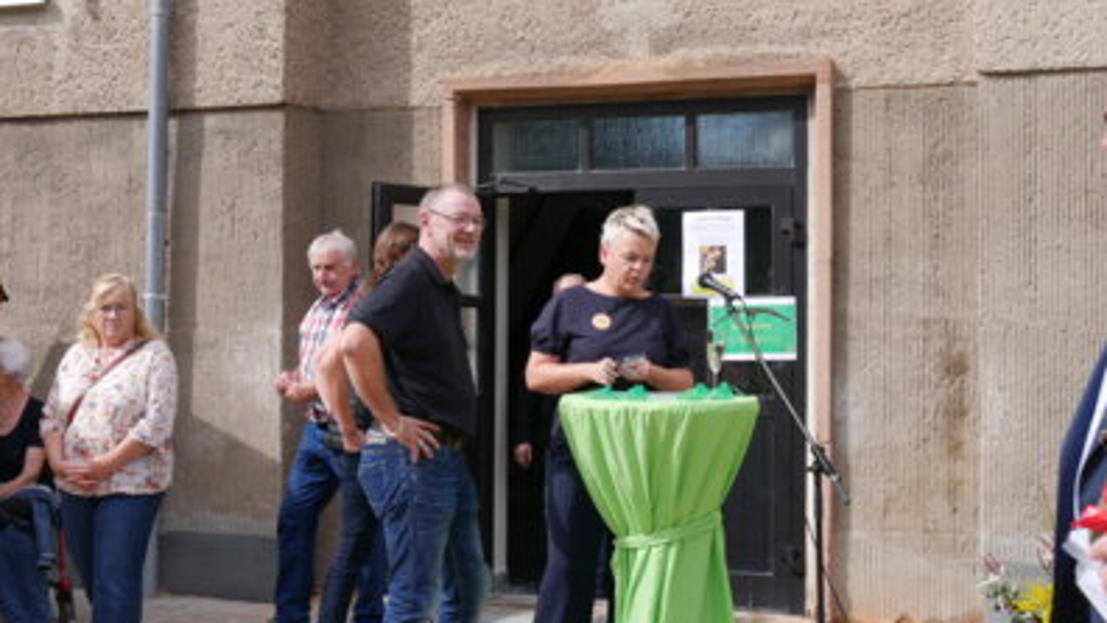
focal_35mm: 55
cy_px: 279
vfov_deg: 21.8
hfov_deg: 37.8
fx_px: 1615
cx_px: 551
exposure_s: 1/250
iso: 200
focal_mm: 25
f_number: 8
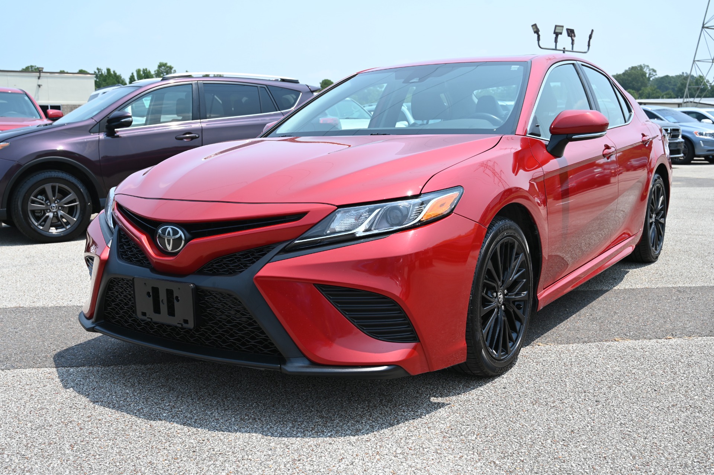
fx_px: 714
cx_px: 357
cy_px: 238
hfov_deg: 53.2
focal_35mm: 36
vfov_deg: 36.8
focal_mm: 36
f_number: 6.3
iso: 100
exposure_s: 1/320
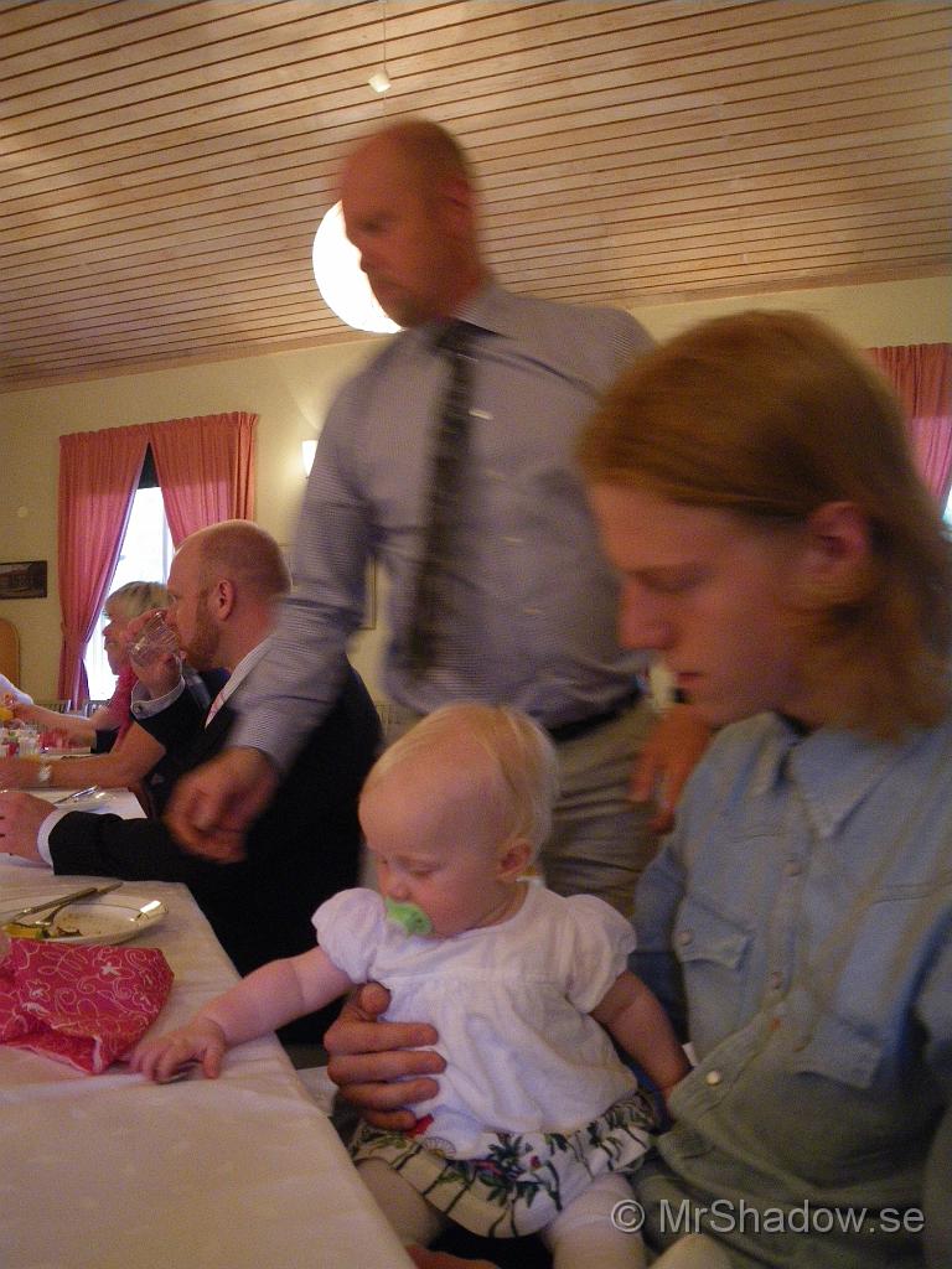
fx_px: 1027
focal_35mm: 28
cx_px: 476
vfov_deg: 63.4
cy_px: 634
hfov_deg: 49.7
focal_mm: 5
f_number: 3.5
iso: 400
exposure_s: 1/15
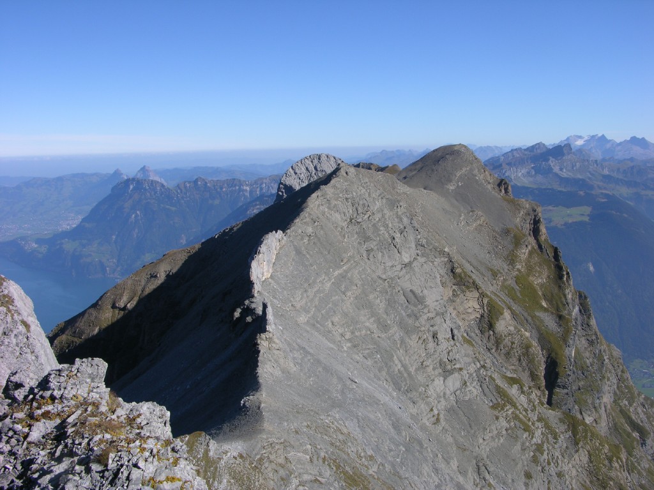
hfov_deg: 52.6
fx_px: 661
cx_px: 327
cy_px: 245
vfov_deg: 40.7
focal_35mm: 35
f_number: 6.3
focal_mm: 8.9
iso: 50
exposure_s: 1/244
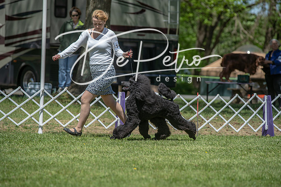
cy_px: 94
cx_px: 140
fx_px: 1405
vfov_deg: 7.6
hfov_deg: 11.4
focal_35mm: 180
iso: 100
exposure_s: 1/400
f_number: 5
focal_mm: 180
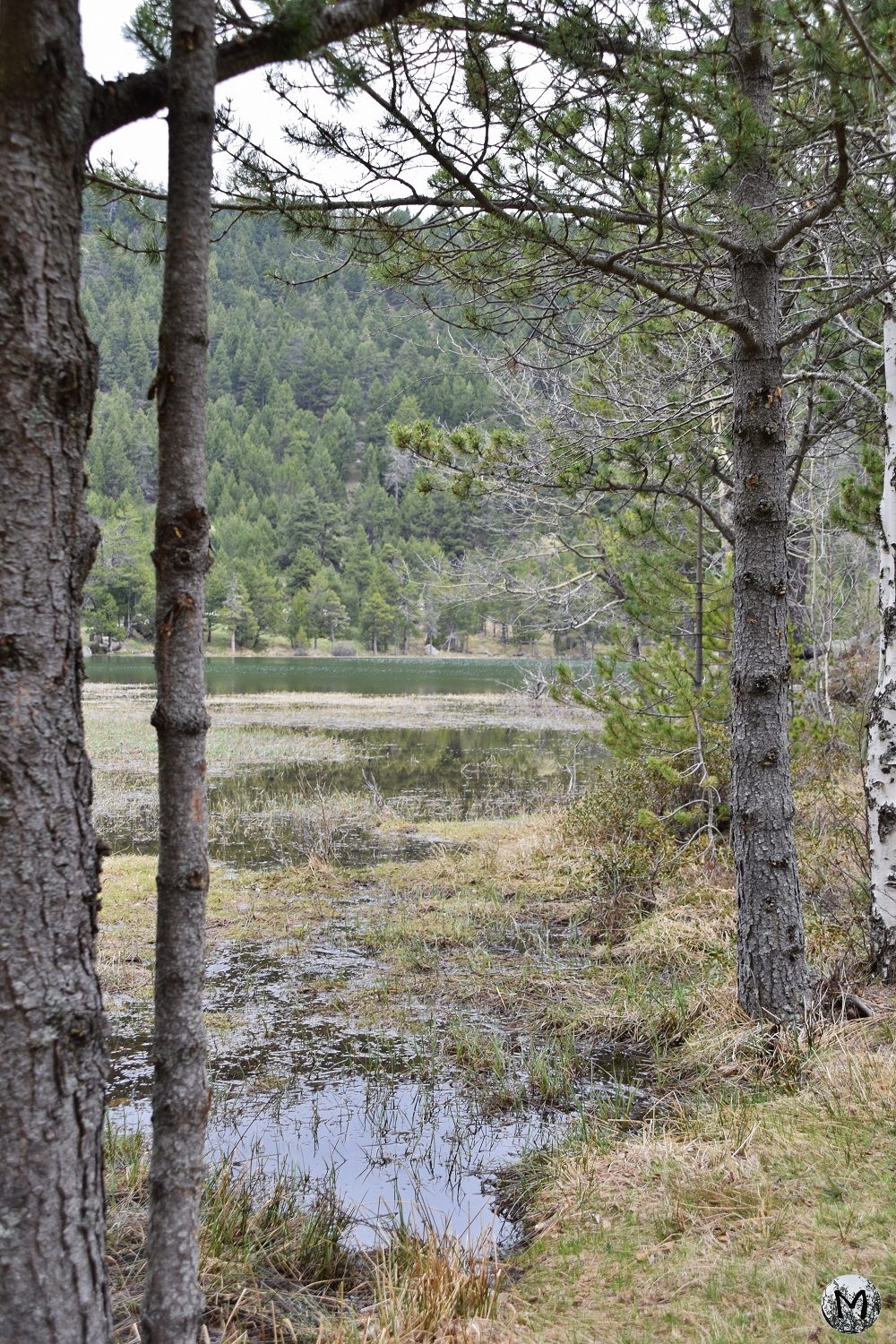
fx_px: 1568
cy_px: 672
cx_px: 448
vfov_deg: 46.4
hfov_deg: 31.9
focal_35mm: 42
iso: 400
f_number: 6.3
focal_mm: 28
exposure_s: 1/160
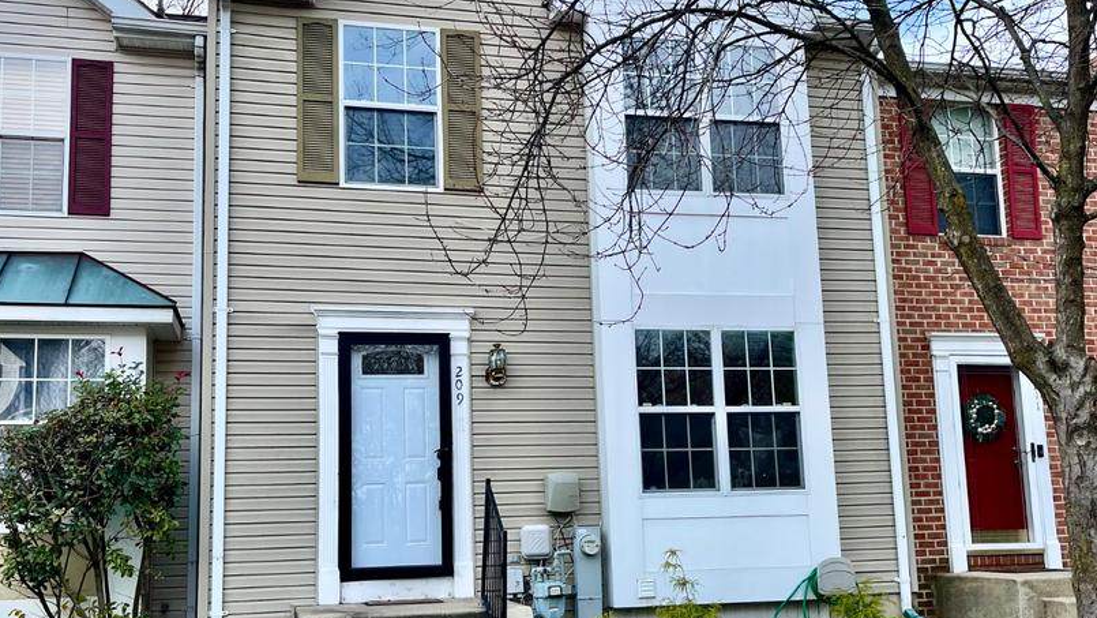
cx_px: 548
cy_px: 382
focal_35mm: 38
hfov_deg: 52.8
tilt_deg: +9.9
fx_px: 1105
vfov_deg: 31.1
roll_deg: +3.3
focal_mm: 5.1
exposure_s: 1/1009
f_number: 1.6
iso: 50
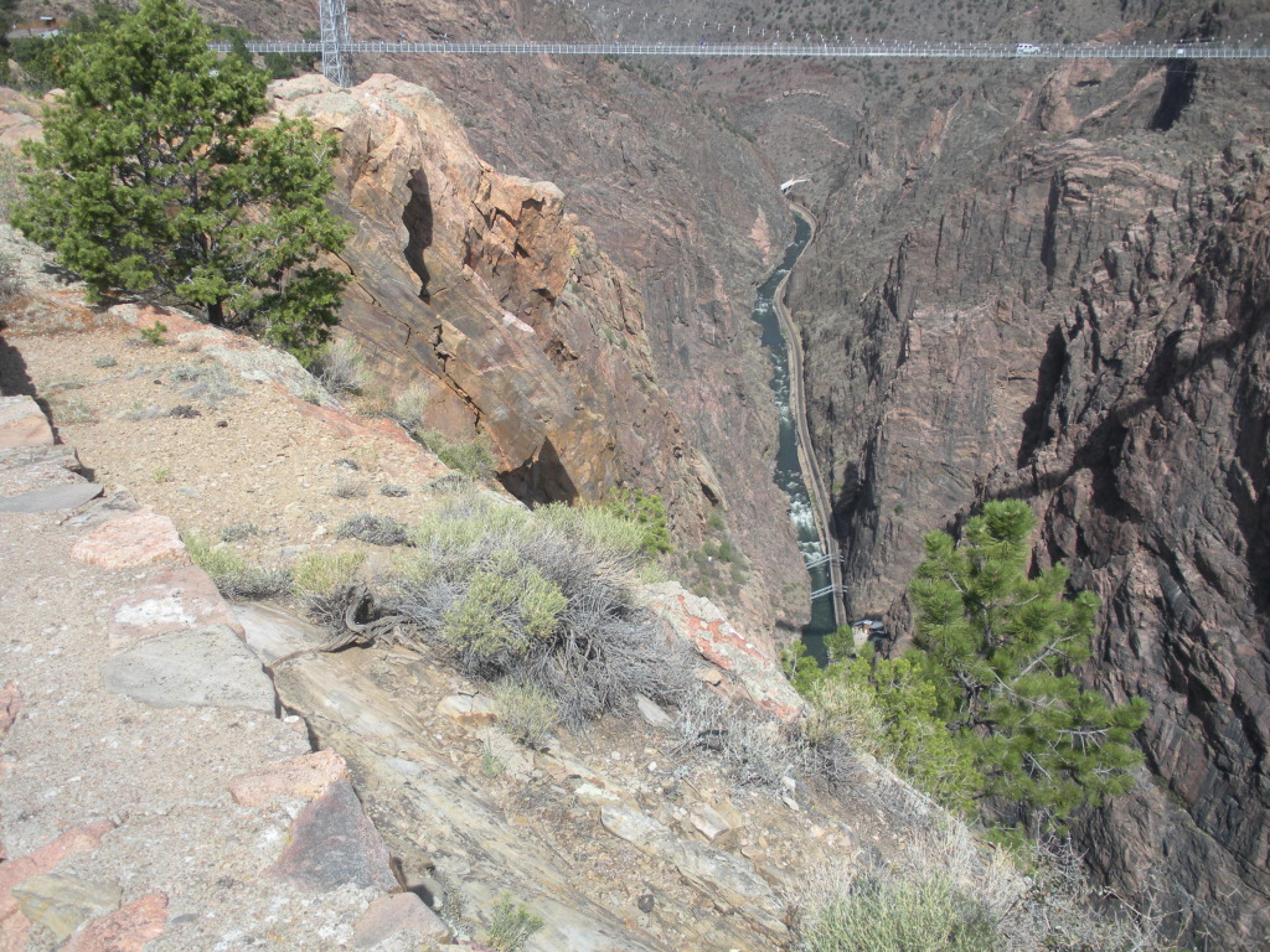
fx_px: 1321
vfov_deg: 39.7
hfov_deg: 51.4
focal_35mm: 36
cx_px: 635
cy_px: 476
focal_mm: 6.3
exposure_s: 1/522
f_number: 3.5
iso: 64
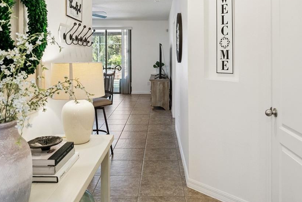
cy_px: 56
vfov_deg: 41.4
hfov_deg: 60.2
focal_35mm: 31
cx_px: 159
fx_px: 260
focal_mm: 16
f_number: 8
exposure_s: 1/40
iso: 1250
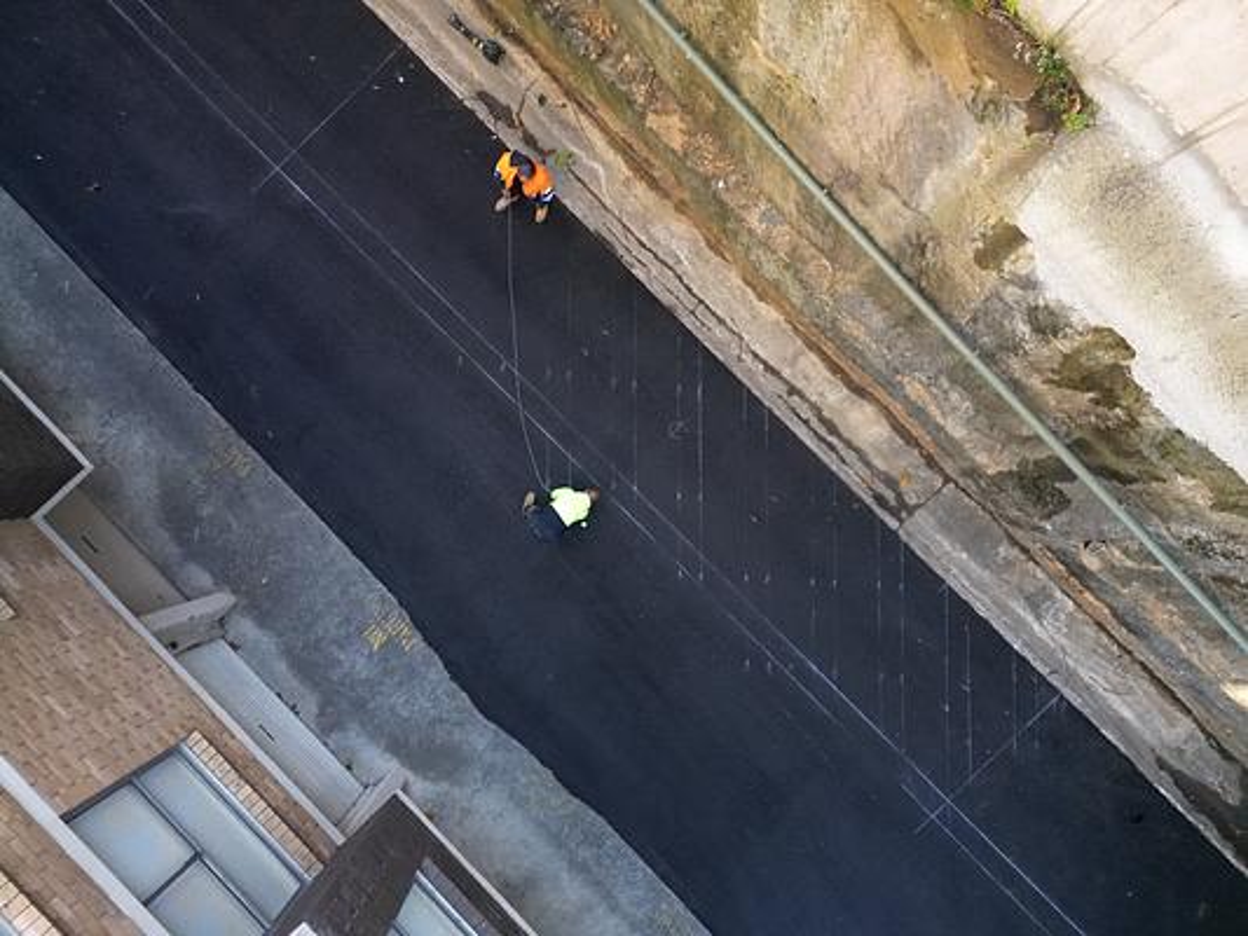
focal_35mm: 24
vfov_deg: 56.8
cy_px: 468
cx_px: 624
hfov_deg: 71.6
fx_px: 865
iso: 3150
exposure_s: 1/240
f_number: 1.7
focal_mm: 6.72
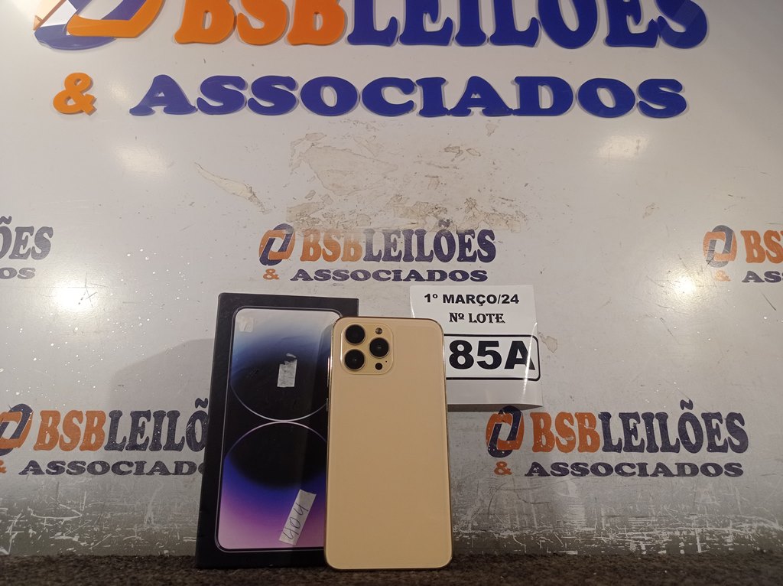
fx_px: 633
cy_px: 293
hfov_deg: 63.5
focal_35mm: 28
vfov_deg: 49.7
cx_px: 392
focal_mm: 4.7
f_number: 1.79
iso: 111
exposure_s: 1/120
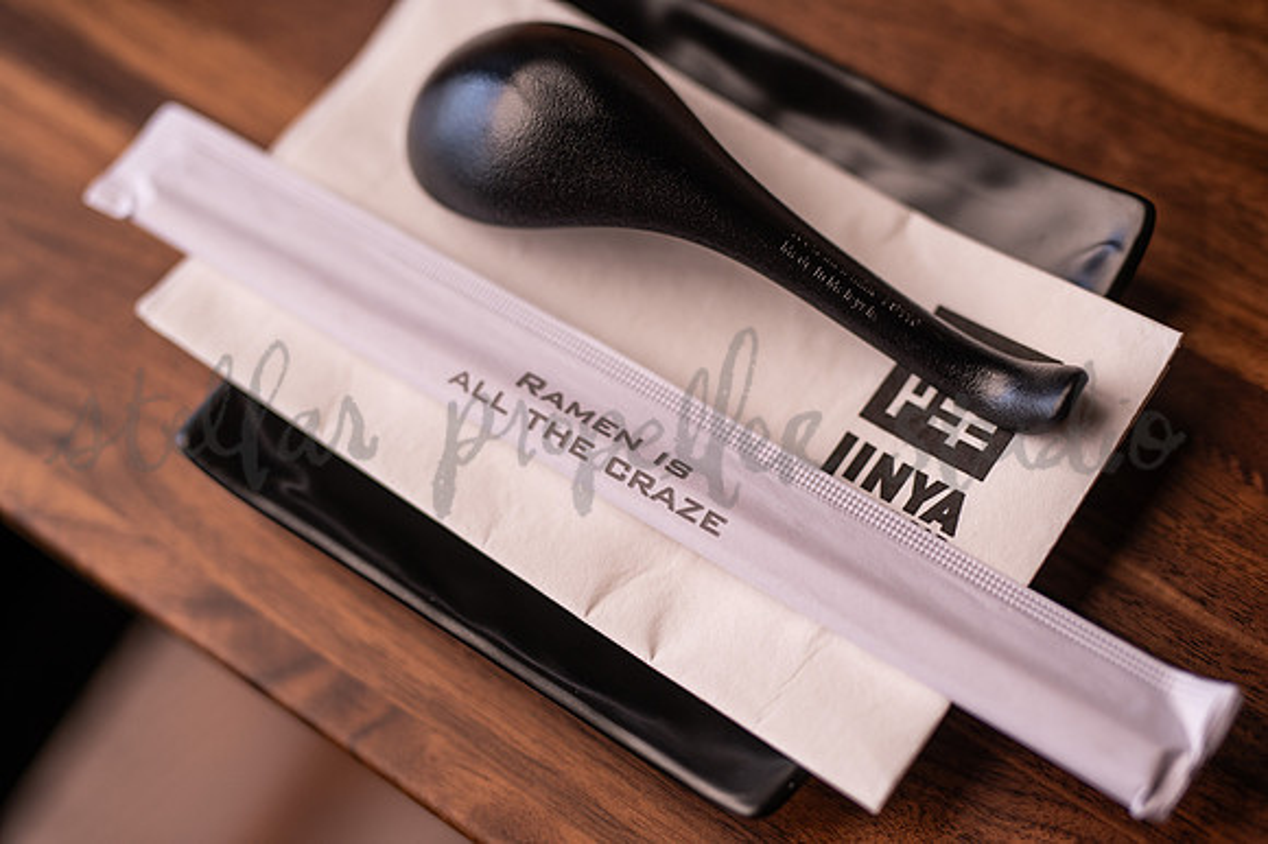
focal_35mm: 50
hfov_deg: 39.6
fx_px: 1760
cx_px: 634
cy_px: 422
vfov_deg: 27.0
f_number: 2
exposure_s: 1/1600
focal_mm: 50
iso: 320
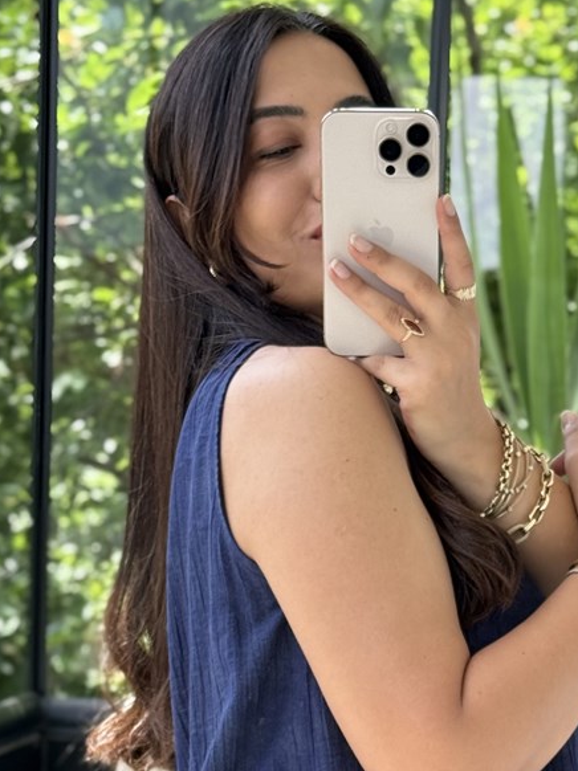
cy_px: 743
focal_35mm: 110
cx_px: 489
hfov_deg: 13.4
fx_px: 2451
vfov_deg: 17.5
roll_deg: -4.5
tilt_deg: -20.1
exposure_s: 1/306
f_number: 1.78
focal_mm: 6.76
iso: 64
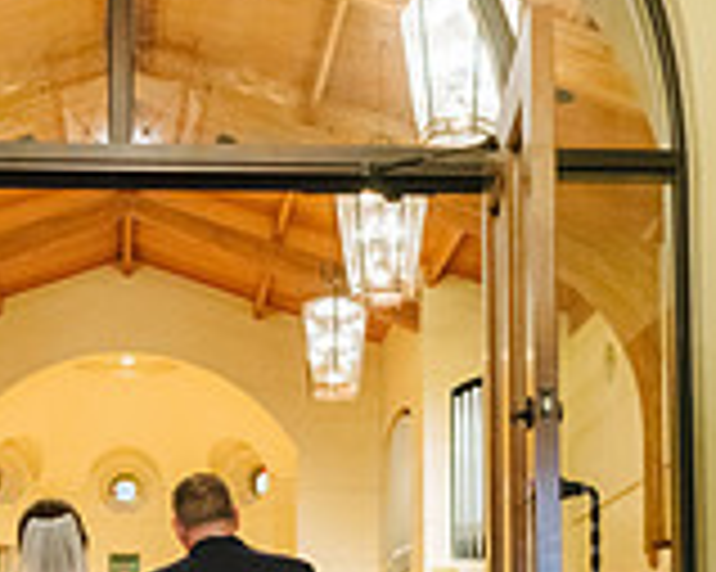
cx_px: 108
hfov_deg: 22.9
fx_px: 1737
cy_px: 655
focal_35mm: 82
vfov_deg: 17.9
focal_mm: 24
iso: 3600
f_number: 2.8
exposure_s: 1/125
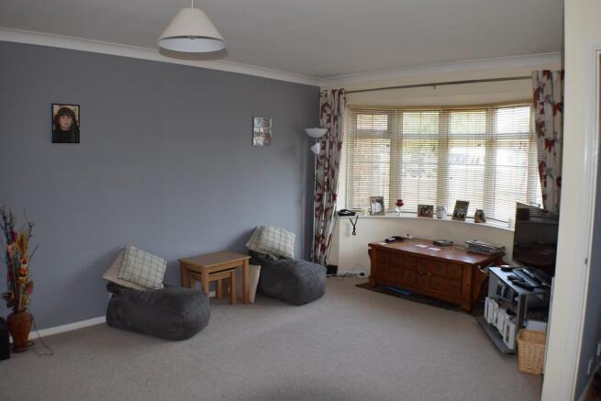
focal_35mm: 36
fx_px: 601
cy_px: 200
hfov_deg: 53.1
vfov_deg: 36.9
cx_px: 300
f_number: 5.6
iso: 560
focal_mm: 24
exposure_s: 1/125
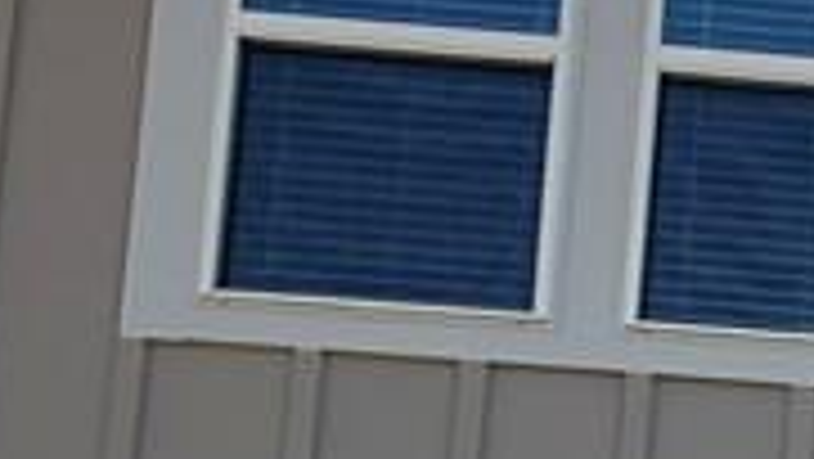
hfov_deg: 11.6
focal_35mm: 160
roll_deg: -2.6
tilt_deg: +11.4
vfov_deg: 7.0
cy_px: 1242
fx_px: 3455
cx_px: 1776
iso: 25
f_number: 1.8
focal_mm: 4.25
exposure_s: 1/945
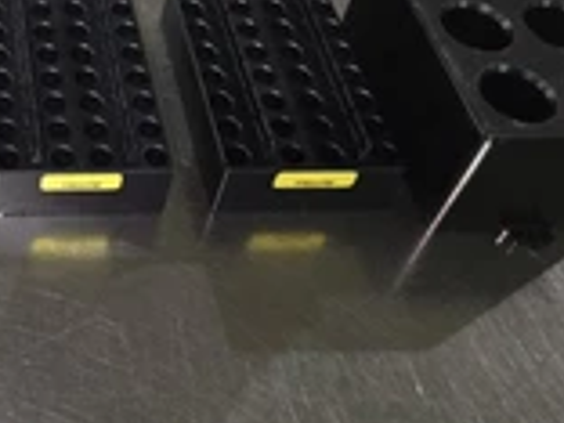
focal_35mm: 59
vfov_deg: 22.9
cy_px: -80
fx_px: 961
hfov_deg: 29.1
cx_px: -80
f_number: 1.8
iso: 160
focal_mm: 5.4
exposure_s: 1/20
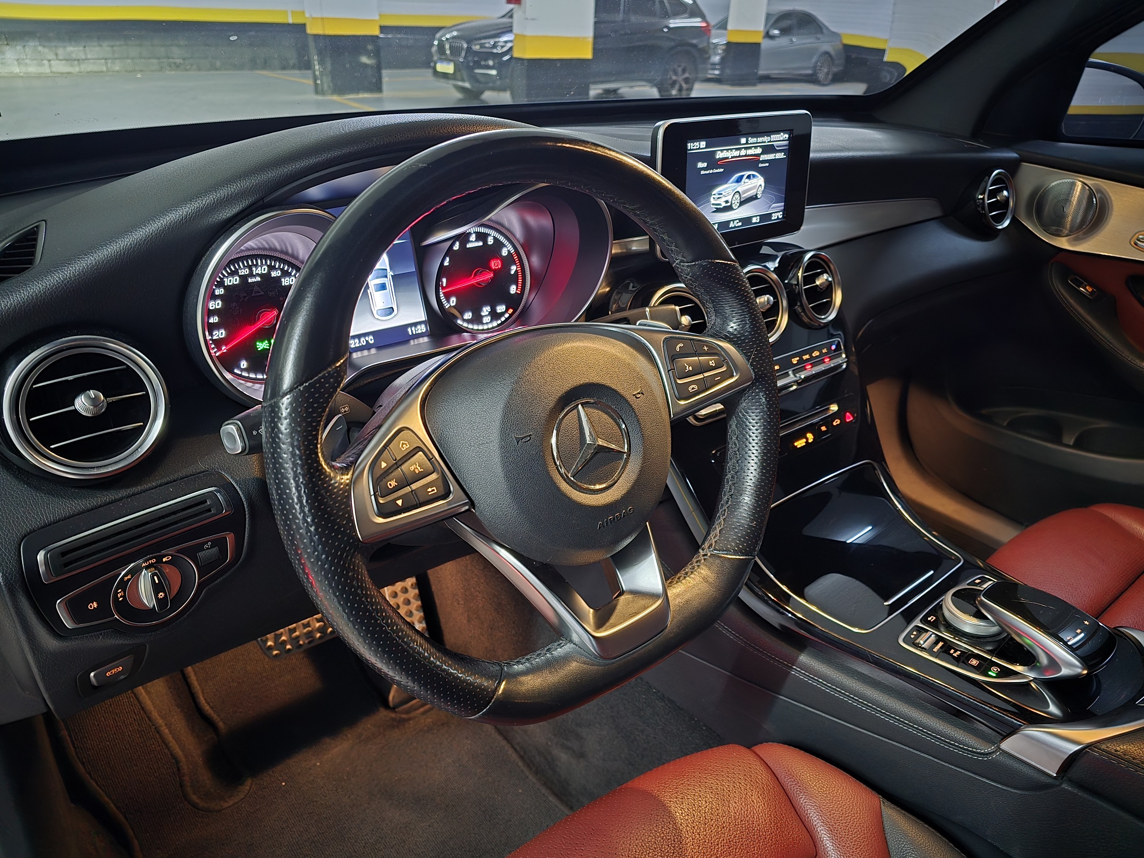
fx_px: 760
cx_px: 572
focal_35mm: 23
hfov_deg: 73.9
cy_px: 429
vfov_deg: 58.9
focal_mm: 6.3
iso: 2000
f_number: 1.7
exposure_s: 1/15
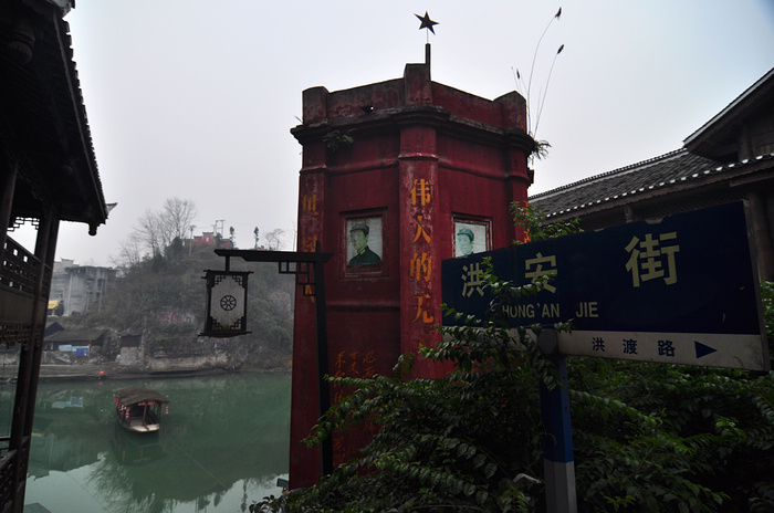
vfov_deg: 67.2
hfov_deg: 90.1
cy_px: 256
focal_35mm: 18
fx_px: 386
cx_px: 387
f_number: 4
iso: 200
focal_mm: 12
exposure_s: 1/8
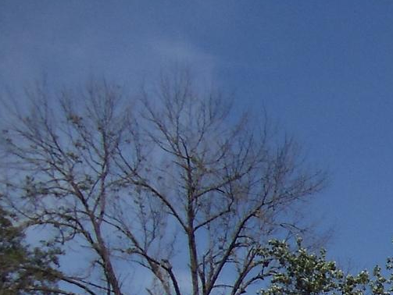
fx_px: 2034
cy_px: 517
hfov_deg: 10.2
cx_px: 785
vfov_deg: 8.0
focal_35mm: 179
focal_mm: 6
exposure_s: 1/640
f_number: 7.1
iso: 100
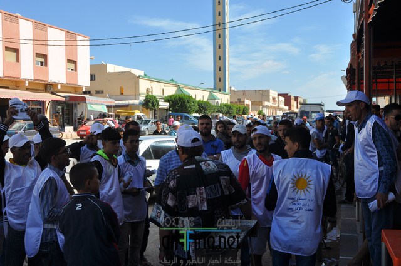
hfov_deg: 49.6
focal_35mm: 39
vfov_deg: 34.1
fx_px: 434
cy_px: 133
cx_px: 200
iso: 200
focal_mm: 26
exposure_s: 1/400
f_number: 10
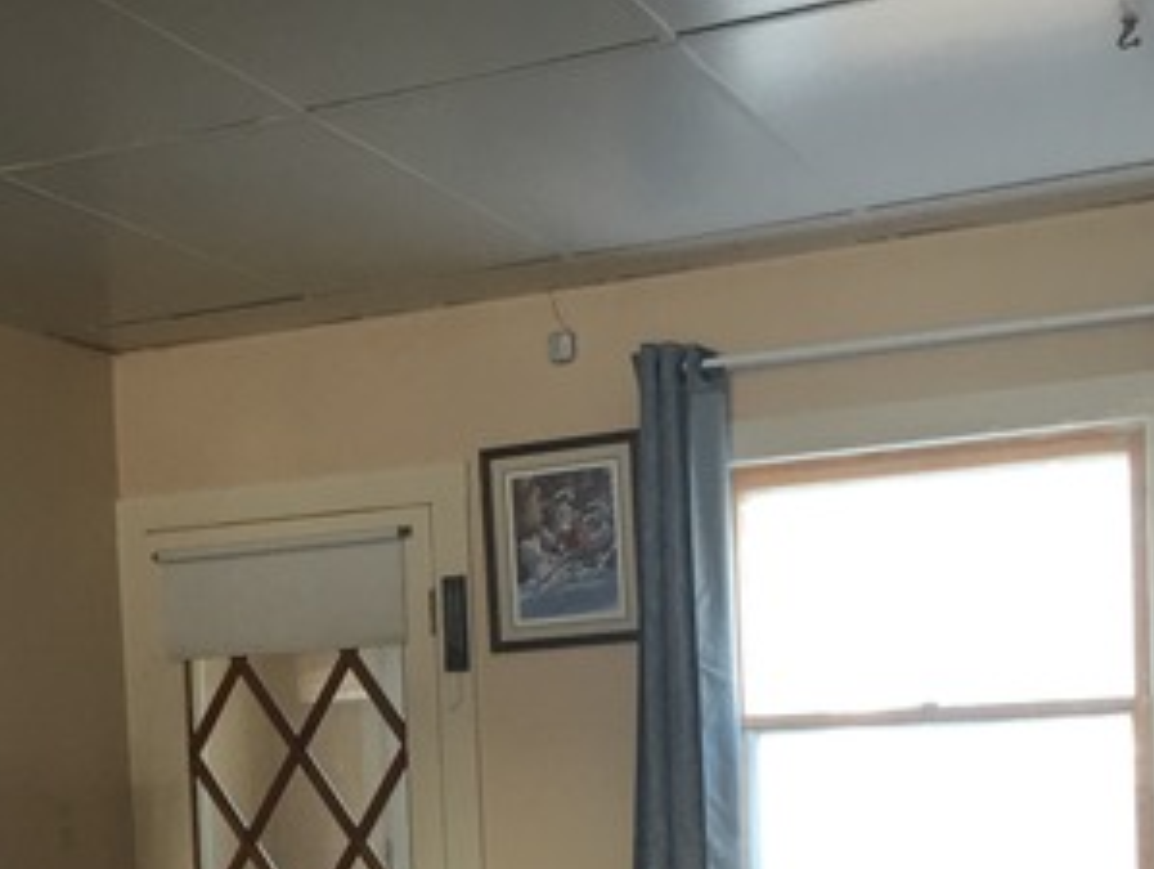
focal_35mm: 62
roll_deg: +3.4
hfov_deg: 30.7
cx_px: 301
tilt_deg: -5.0
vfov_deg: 22.8
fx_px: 2069
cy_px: 857
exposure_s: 1/30
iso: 40
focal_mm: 4.15
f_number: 2.2
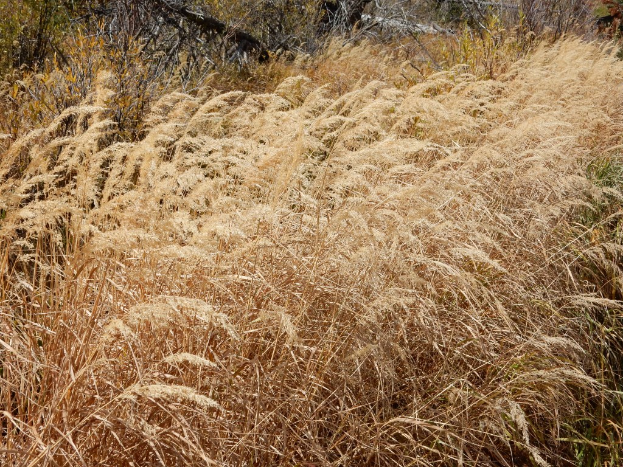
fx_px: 1080
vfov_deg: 24.4
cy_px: 234
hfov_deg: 32.2
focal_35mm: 60
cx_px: 312
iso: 125
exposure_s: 1/1250
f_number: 4.5
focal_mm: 10.7
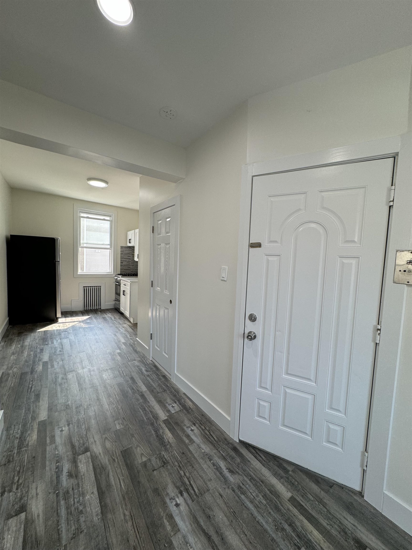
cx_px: 206
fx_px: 222
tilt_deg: -3.5
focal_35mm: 14
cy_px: 275
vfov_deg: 102.1
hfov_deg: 85.7
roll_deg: -2.1
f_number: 2.2
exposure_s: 1/120
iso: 80
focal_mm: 2.22
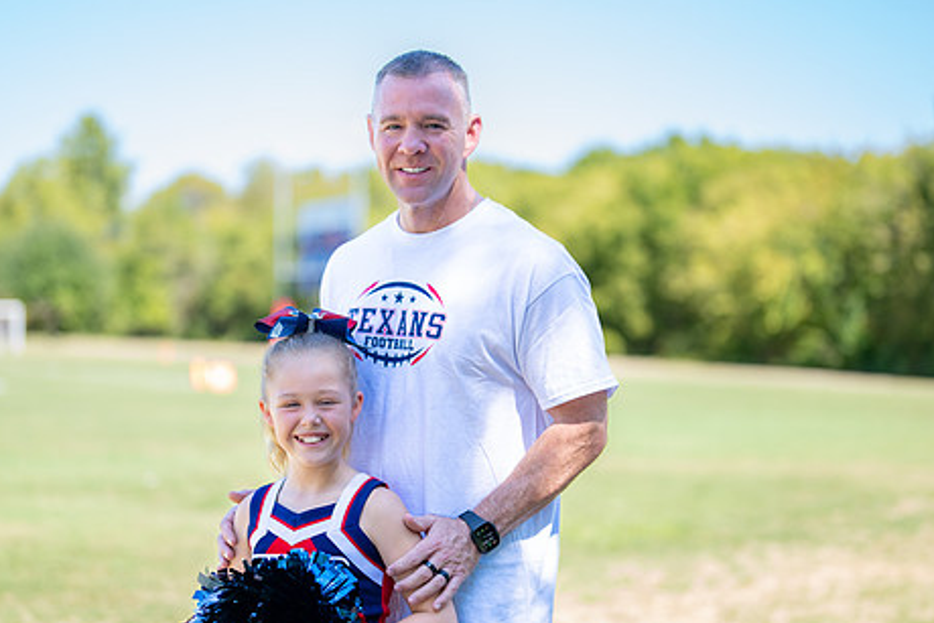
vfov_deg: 19.5
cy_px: 368
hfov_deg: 28.8
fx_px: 1817
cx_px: 412
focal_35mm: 70
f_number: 1.2
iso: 100
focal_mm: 50
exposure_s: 1/1250
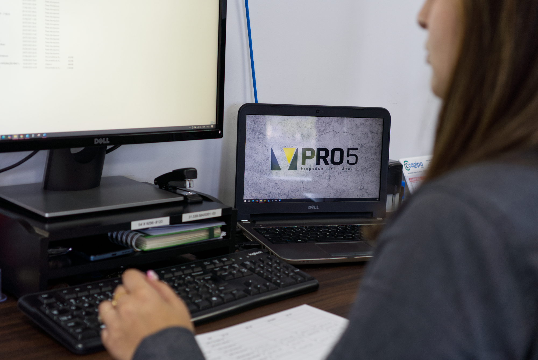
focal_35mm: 52
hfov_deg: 37.8
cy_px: 180
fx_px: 785
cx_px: 269
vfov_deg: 25.8
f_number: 2.8
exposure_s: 1/125
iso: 200
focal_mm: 35
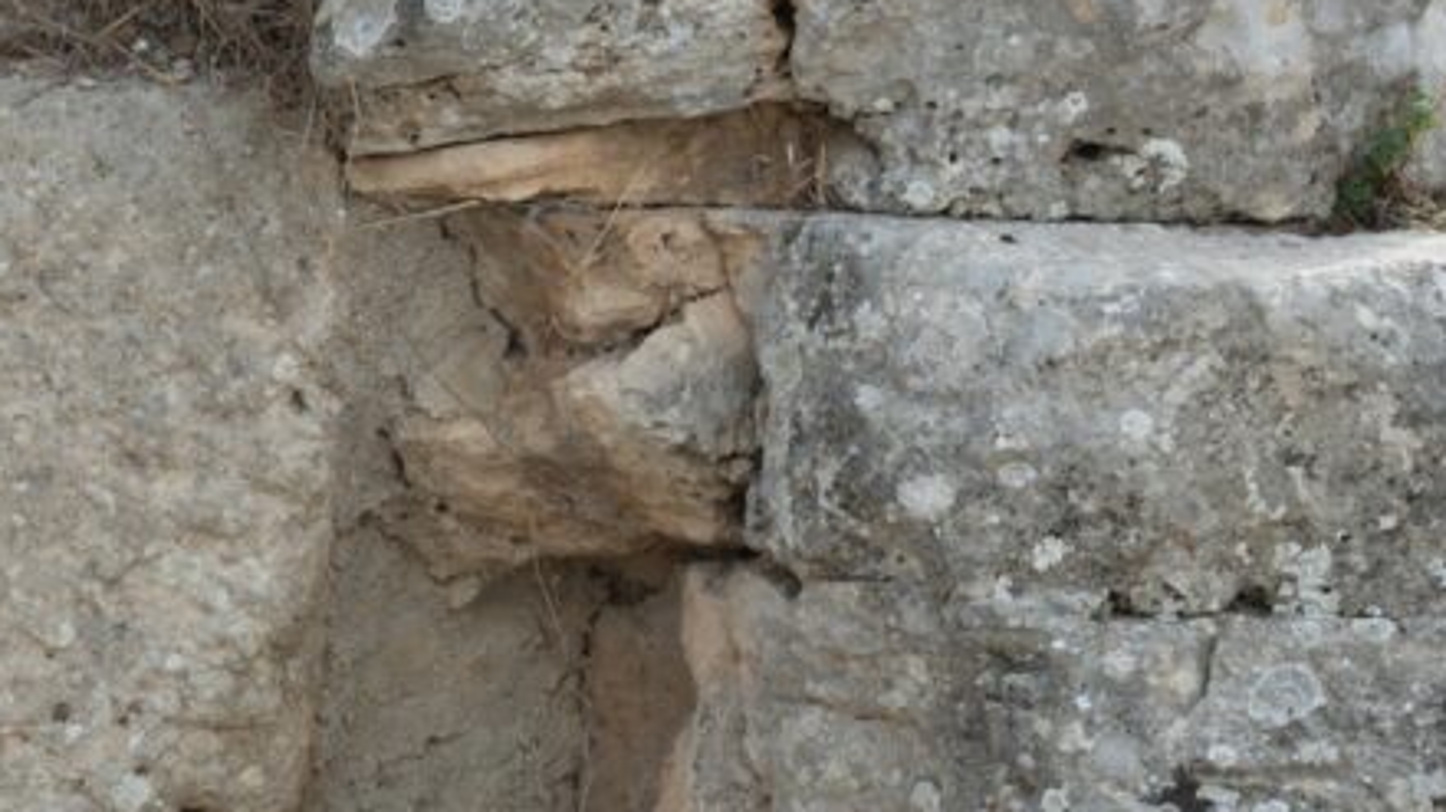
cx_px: -2379
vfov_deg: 3.8
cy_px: 613
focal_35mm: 323
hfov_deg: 6.3
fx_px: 12379
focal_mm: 53
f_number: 11
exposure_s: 1/90
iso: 200
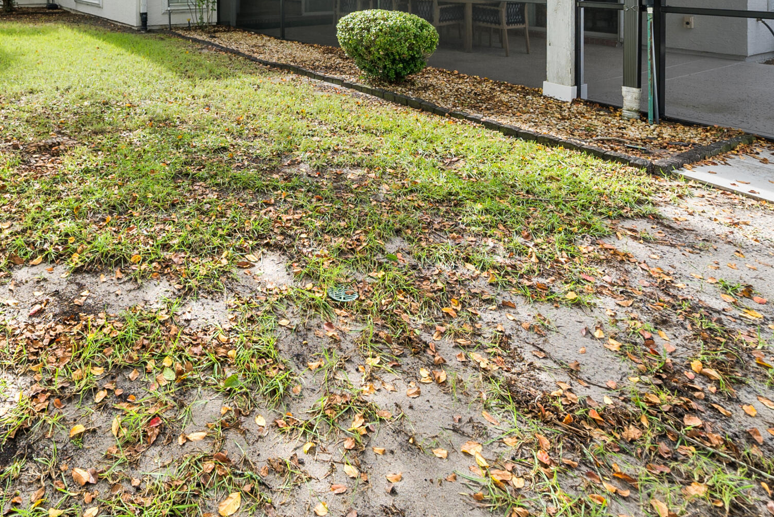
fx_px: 516
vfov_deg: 46.8
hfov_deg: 69.6
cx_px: 208
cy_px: 32
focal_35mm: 24
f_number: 7.1
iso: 80
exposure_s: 1/40
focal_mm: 12
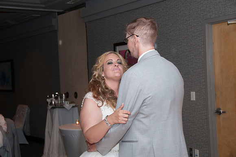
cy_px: 78
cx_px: 118
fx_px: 452
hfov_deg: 29.3
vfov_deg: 19.7
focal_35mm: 69
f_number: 5.6
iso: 800
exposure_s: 1/60
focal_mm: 46
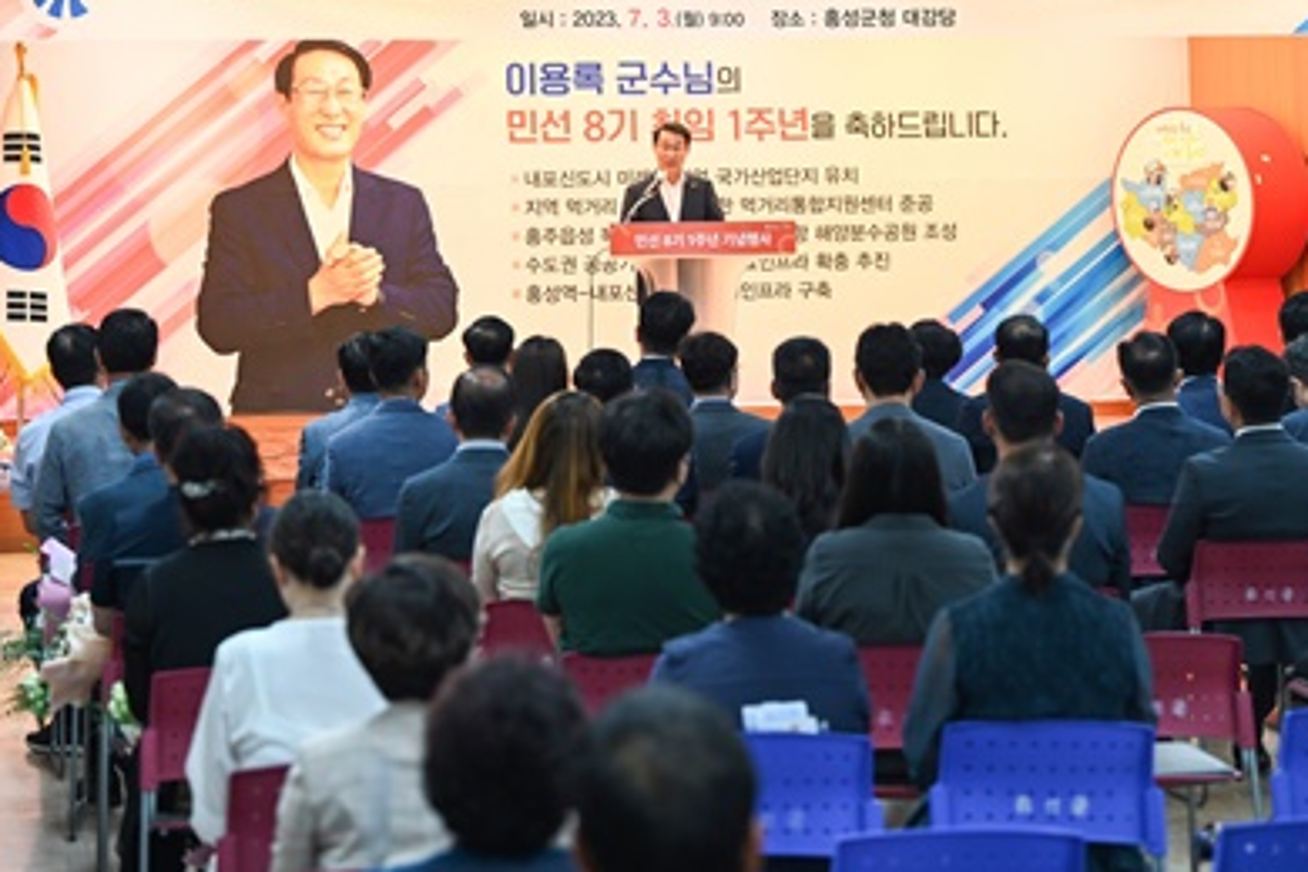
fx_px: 3815
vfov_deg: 13.0
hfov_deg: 19.4
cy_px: 387
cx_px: 802
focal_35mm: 105
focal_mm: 82
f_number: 3.5
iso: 800
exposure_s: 1/100
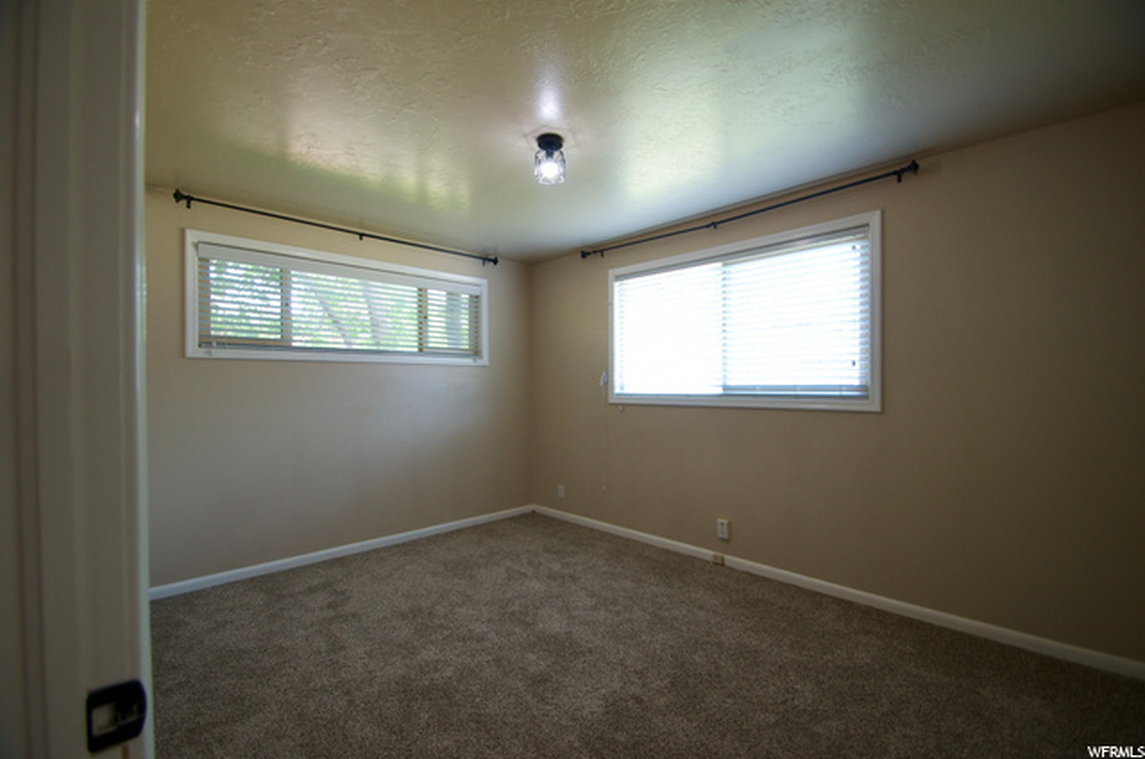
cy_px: 380
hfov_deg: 100.5
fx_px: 476
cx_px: 572
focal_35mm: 15
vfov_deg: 77.1
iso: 400
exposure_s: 1/60
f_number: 4
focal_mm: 10
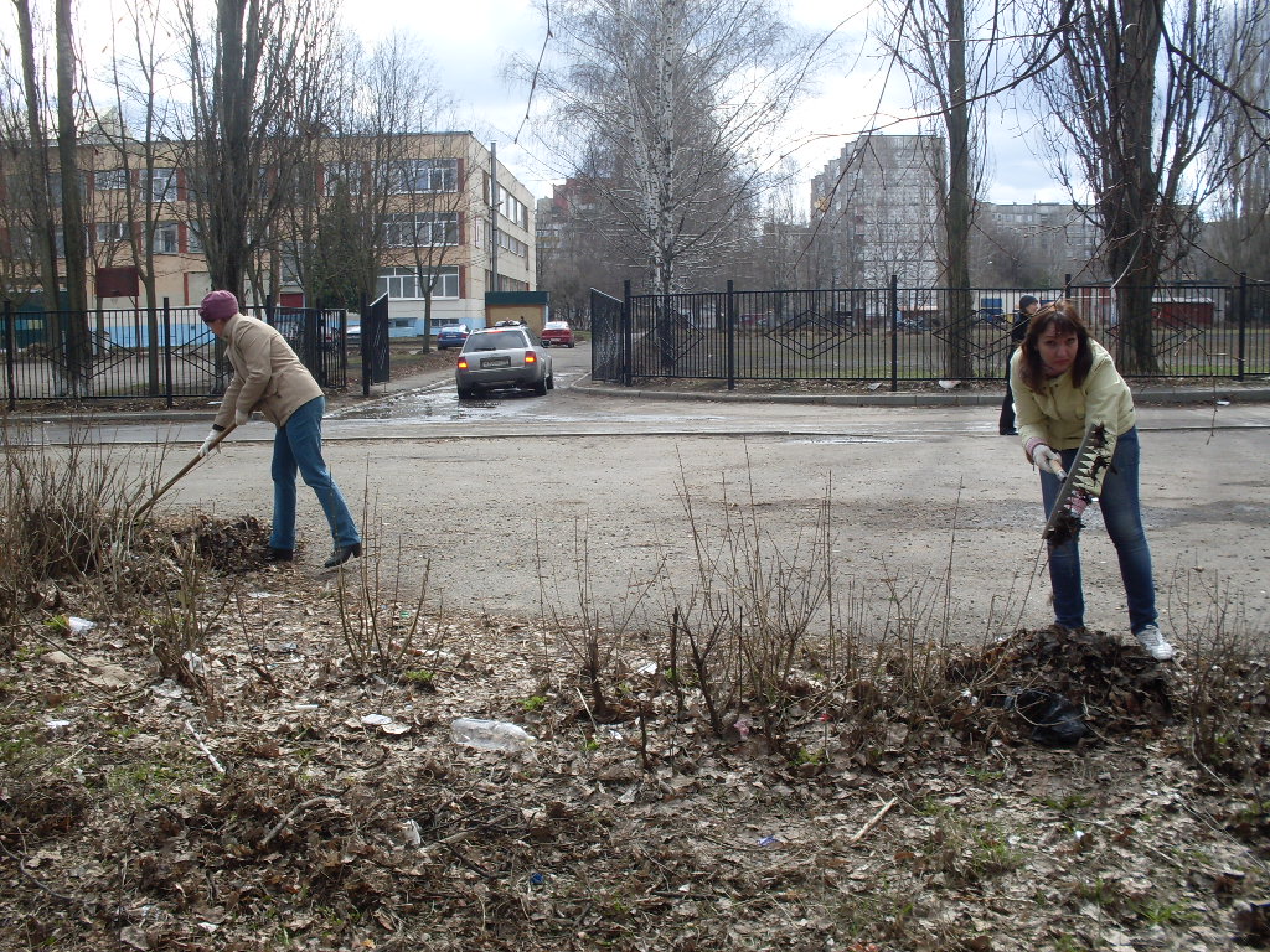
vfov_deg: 37.7
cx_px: 635
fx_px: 1394
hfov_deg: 49.0
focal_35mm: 38
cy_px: 476
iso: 80
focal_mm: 6.3
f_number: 8.4
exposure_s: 1/90
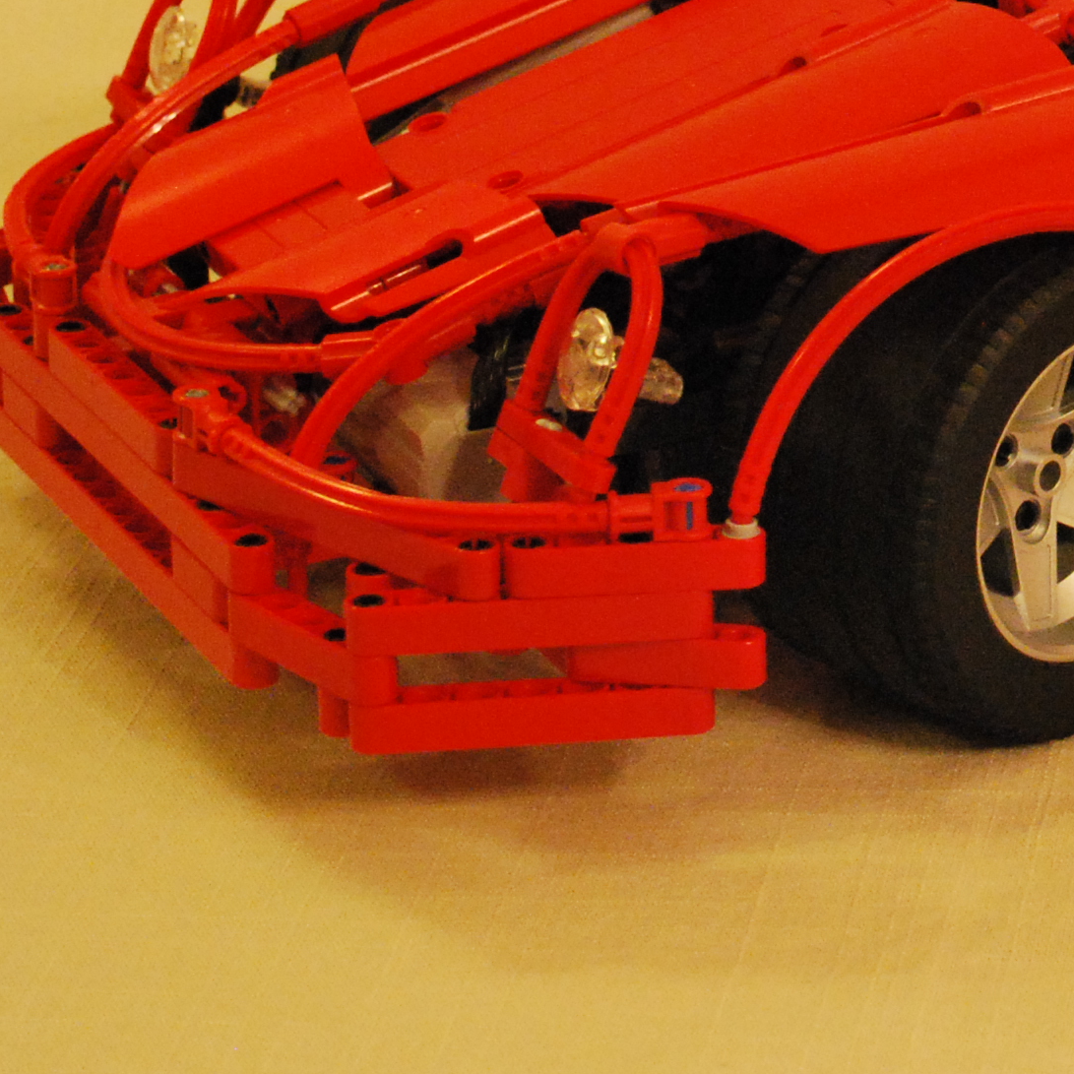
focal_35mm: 145
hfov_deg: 11.7
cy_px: -130
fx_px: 5090
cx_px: 1443
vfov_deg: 11.8
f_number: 4.8
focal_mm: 32
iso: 1600
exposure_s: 1/25
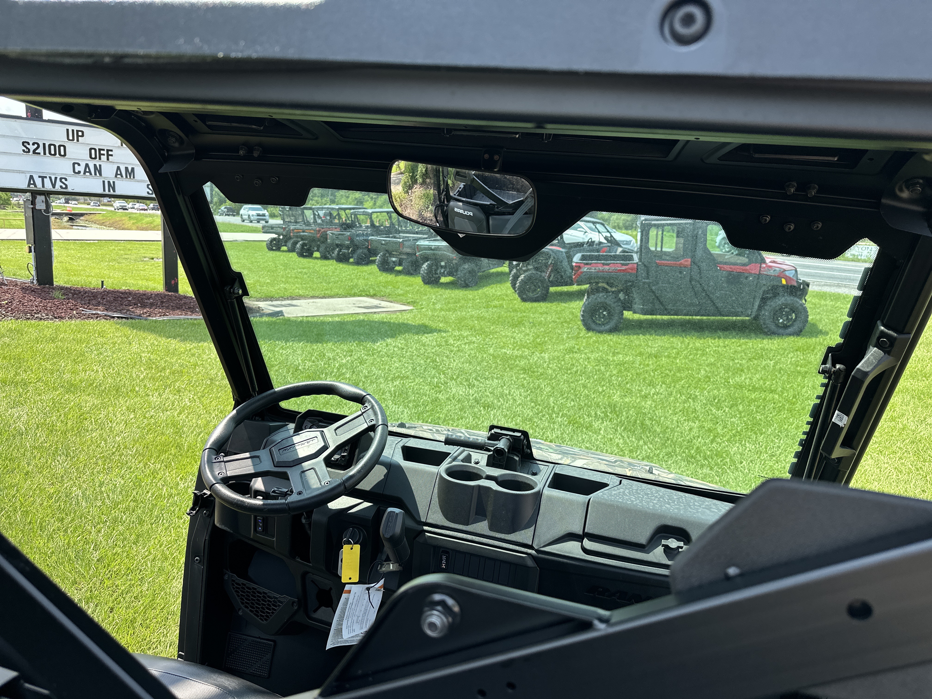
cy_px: 350
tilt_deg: -9.1
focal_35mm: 24
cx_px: 466
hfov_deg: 71.6
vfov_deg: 56.8
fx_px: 646
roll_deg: -2.5
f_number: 1.78
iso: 80
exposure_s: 1/1495
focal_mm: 6.86
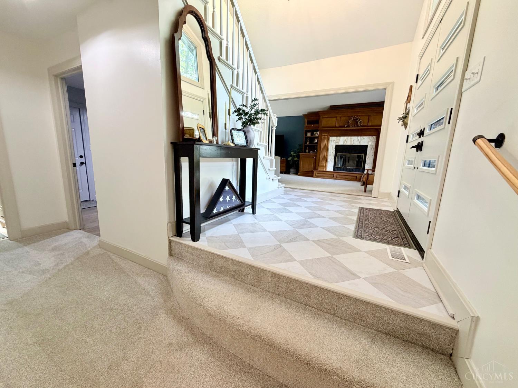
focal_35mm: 14
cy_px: 194
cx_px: 259
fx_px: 209
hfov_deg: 102.1
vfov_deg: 85.7
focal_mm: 2.22
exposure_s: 1/60
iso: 250
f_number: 2.2
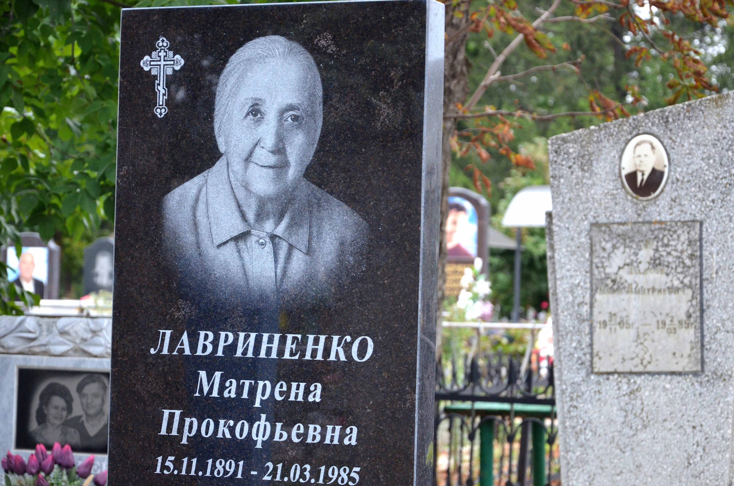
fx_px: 2014
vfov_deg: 13.8
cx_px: 367
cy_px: 243
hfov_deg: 20.7
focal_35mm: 99
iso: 800
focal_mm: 66
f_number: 5.3
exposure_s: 1/160
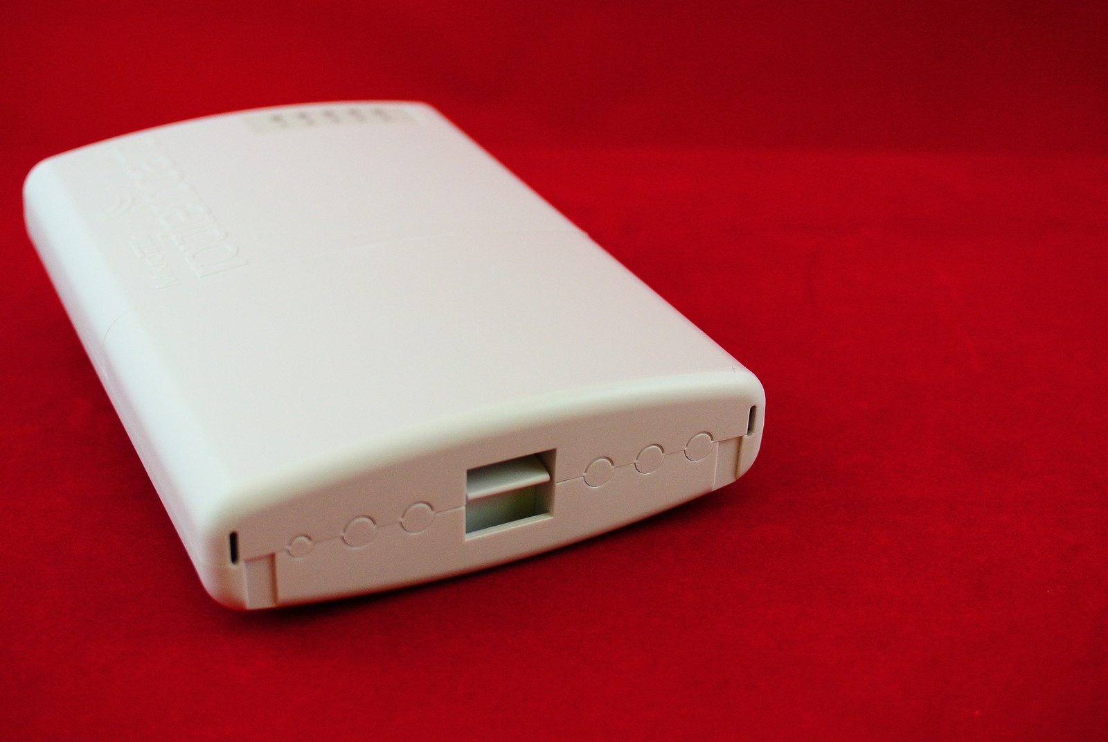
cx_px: 554
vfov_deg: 27.6
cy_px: 371
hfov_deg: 40.3
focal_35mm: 49
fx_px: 1510
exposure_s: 1/40
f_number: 2.5
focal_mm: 18.5
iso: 400
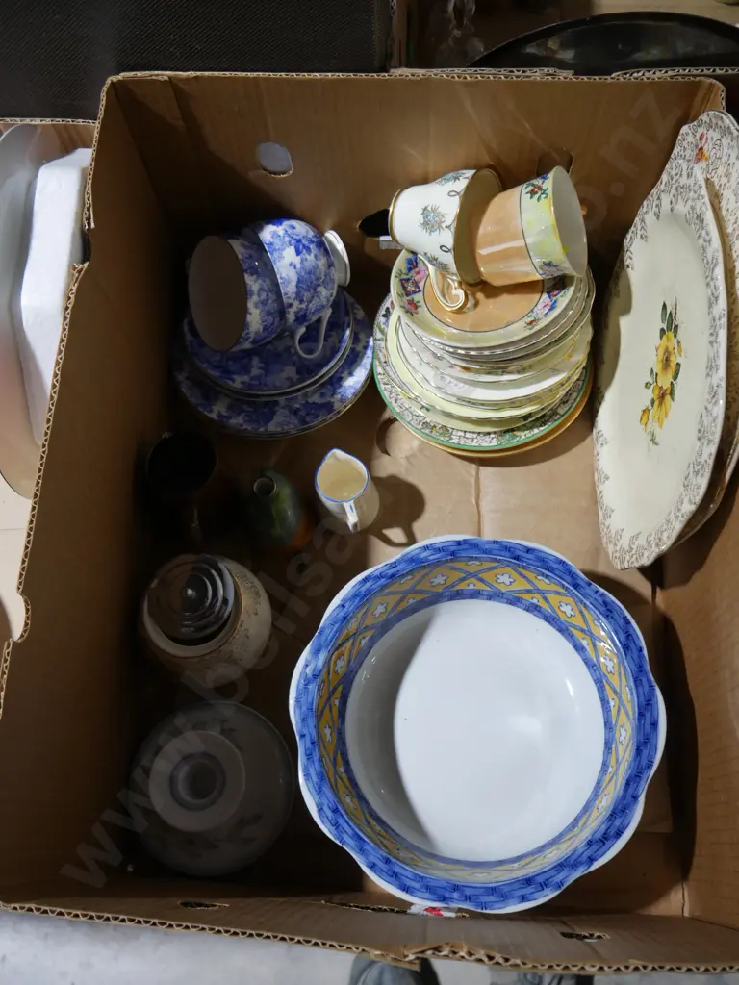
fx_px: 911
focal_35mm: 32
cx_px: 370
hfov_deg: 44.2
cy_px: 492
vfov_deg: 56.8
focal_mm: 16
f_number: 3.6
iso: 400
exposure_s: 1/60
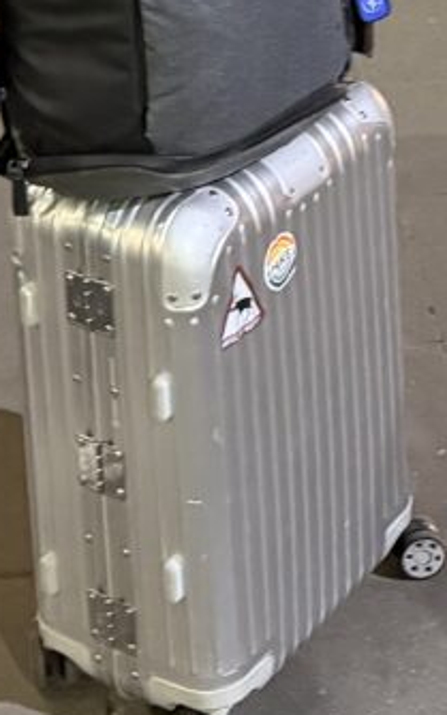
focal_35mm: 104
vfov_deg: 18.2
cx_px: 175
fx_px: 2025
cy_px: -296
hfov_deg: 12.6
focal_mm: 6.76
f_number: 1.78
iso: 1000
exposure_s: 1/33
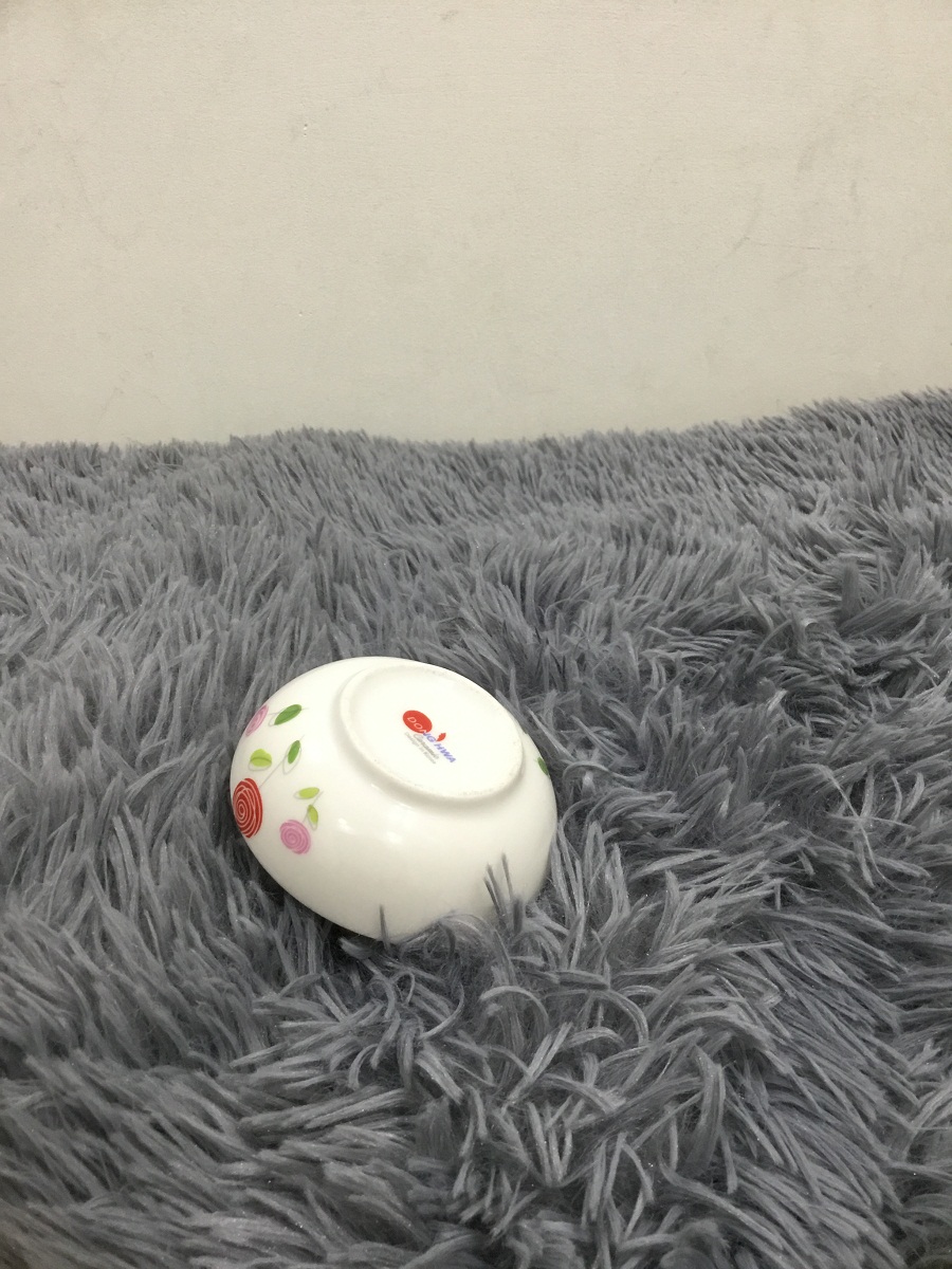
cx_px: 476
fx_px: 1137
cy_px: 634
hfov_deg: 45.4
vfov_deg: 58.4
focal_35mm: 31
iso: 125
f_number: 2.4
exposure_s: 1/33
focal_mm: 3.3
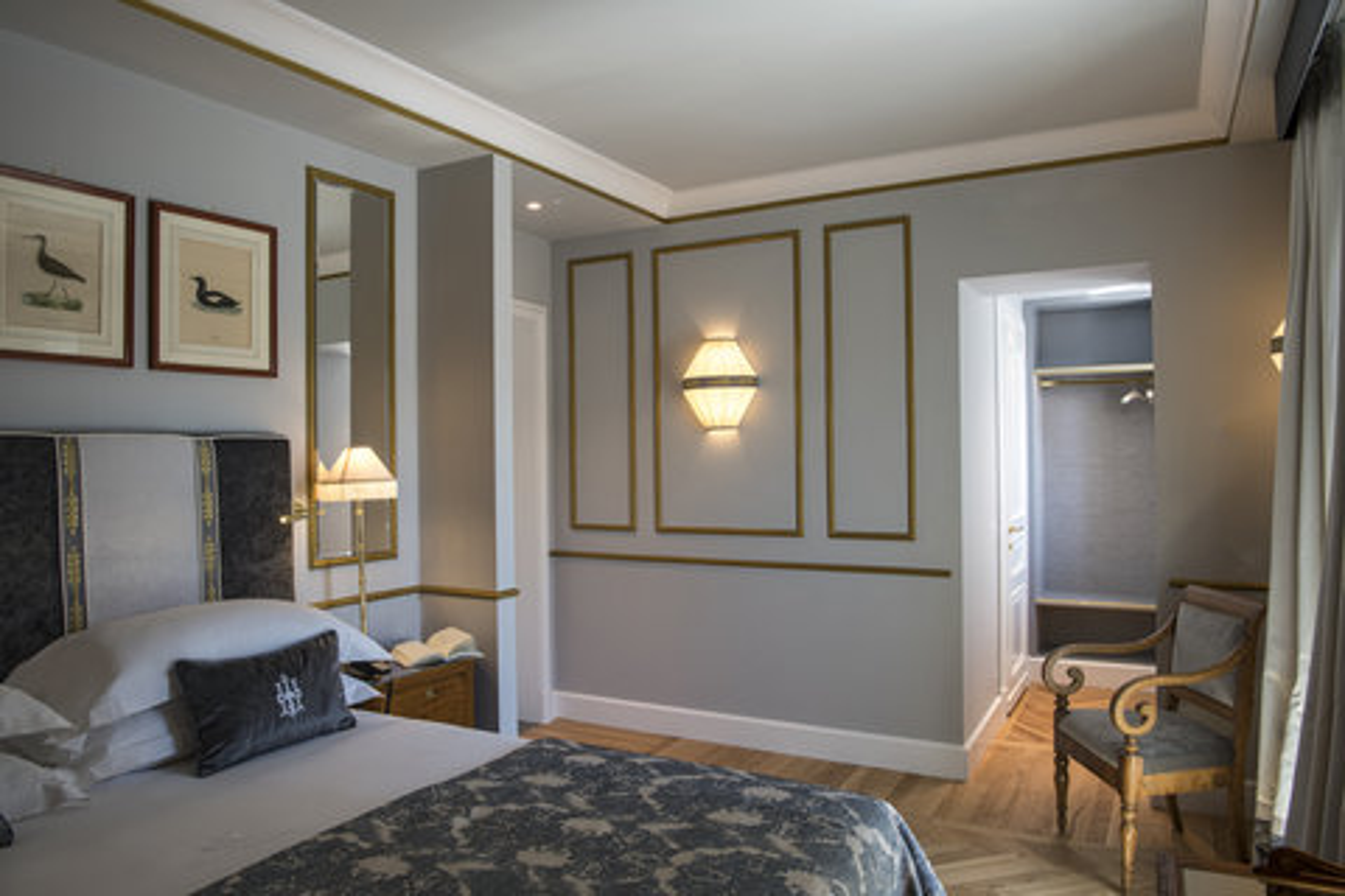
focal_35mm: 24
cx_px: 672
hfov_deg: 73.7
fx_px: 897
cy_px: 448
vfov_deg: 53.1
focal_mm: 24
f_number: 14
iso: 500
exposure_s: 1/10
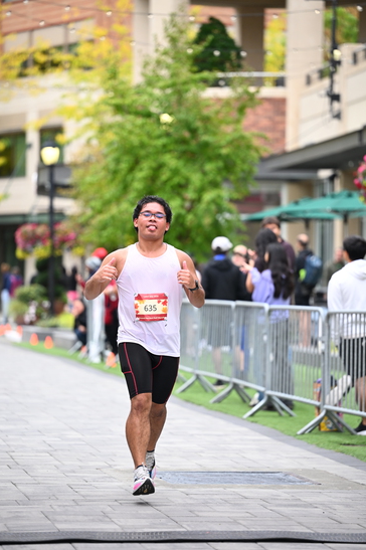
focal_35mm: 151
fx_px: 2305
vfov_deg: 13.6
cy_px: 276
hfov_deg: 9.1
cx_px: 184
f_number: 2.8
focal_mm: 150
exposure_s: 1/1600
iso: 800
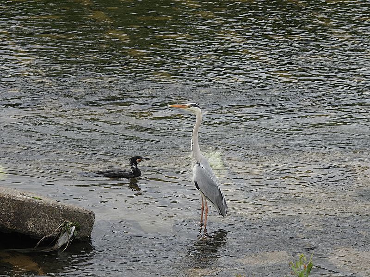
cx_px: 185
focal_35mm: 240
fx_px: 2565
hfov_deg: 8.2
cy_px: 138
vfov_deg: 6.2
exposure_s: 1/250
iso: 100
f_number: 4.5
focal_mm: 42.8
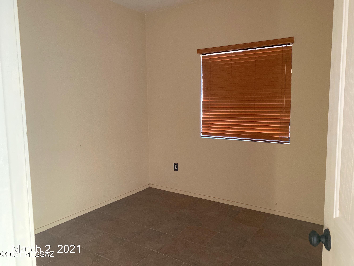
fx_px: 266
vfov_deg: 53.1
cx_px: 177
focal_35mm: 26
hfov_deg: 67.3
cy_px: 133
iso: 500
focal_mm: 4.25
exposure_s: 1/49
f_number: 1.8
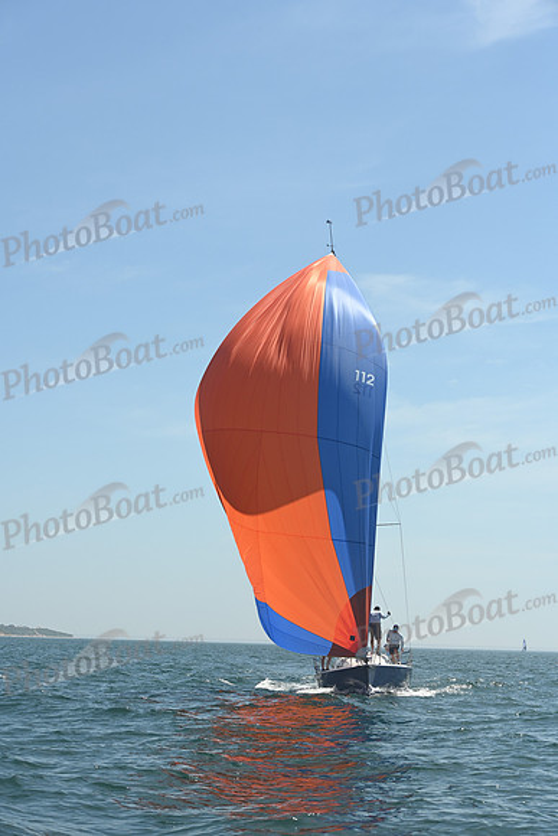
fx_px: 1626
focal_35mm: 70
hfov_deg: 19.5
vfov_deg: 28.8
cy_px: 418
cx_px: 279
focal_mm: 70
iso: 320
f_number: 8
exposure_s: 1/1000
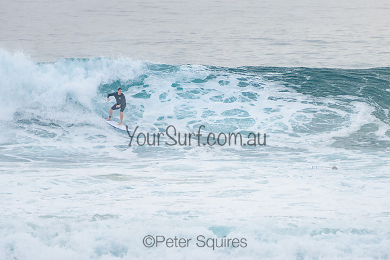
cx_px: 217
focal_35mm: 549
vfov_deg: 2.5
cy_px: 114
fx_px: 5953
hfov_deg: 3.8
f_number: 6.3
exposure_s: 1/1250
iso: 500
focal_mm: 400
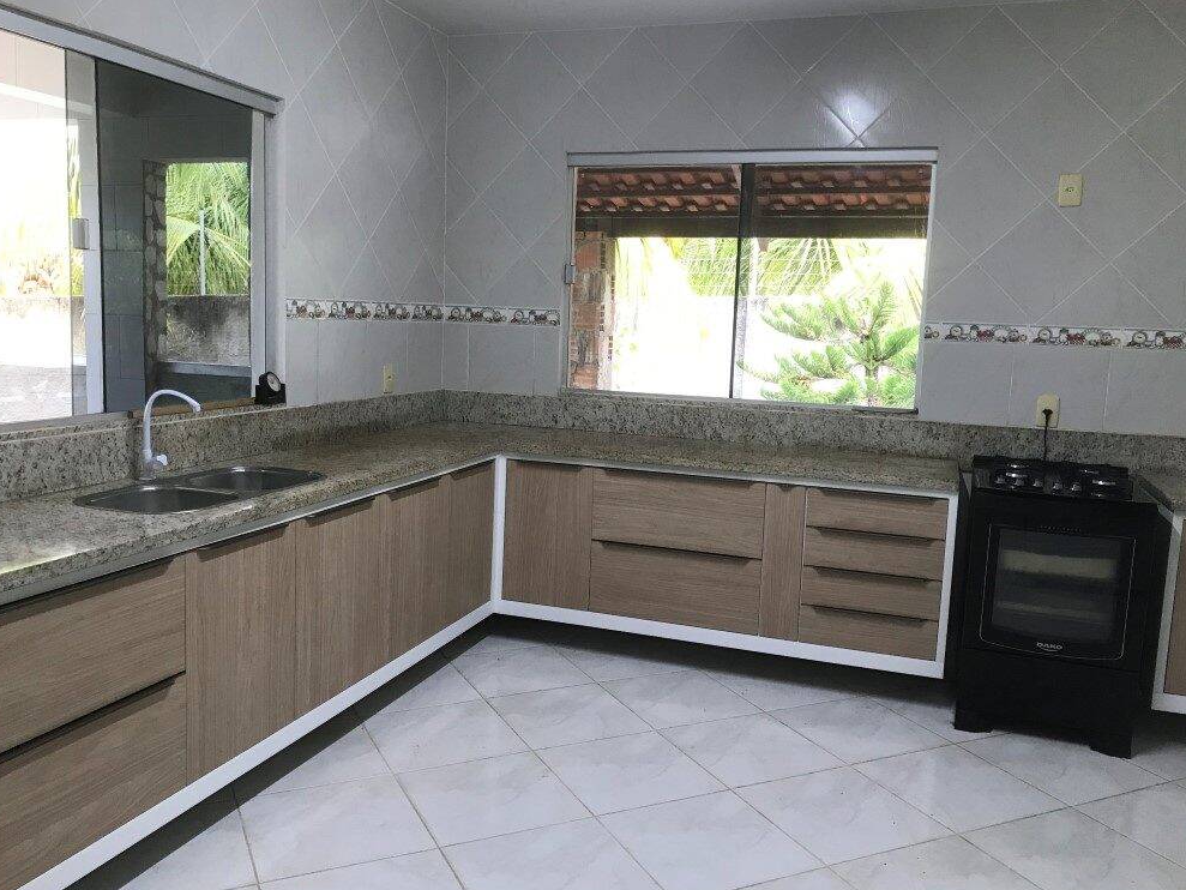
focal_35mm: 29
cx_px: 582
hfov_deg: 61.6
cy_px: 439
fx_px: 994
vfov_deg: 48.2
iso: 40
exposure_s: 1/30
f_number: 1.8
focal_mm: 3.99
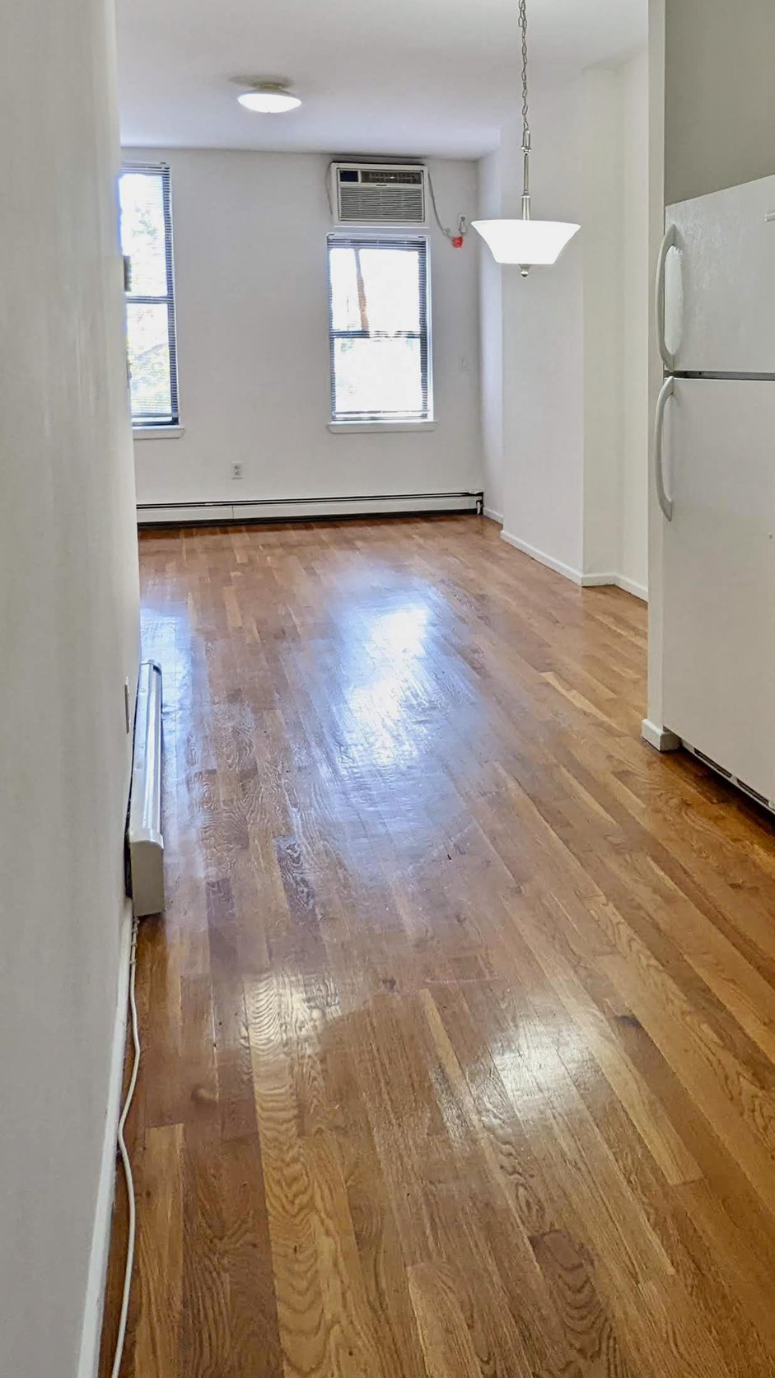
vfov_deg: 59.6
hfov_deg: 36.1
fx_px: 1169
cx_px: 547
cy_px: 461
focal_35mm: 32
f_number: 2.2
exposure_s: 1/40
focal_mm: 2.22
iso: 39
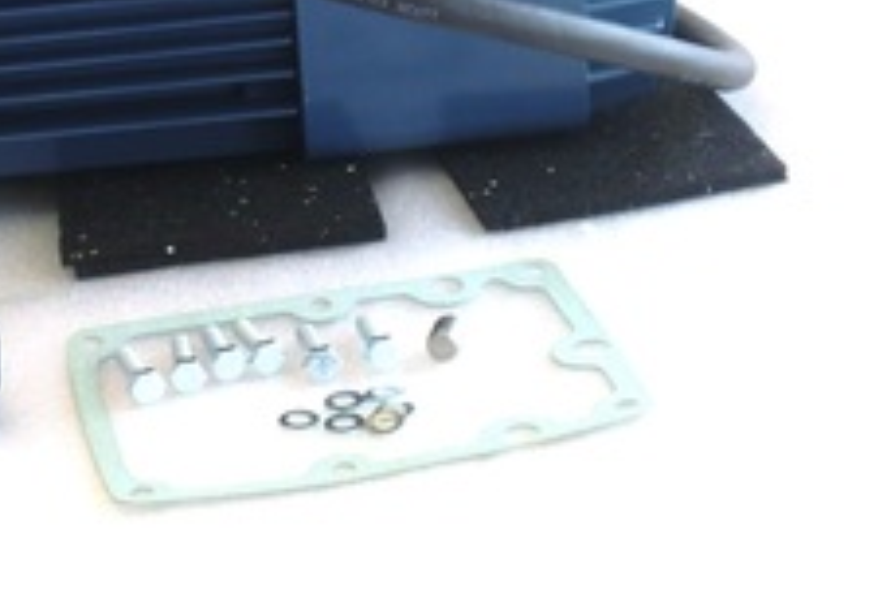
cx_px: 117
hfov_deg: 18.5
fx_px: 2698
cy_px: 72
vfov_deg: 12.5
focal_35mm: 109
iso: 100
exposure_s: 1/60
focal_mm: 9.3
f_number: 3.7
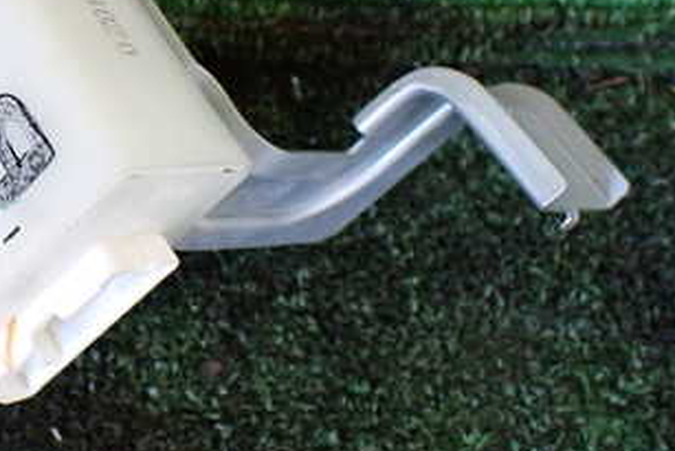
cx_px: 88
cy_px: 97
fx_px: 1144
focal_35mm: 61
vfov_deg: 22.0
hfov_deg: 31.6
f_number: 2.3
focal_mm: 5.4
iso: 800
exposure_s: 1/125
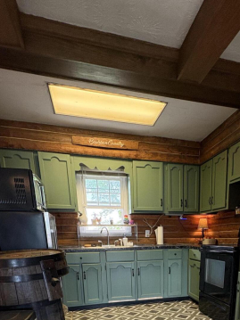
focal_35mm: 26
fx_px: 240
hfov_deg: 52.1
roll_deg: +1.0
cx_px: 159
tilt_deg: -13.2
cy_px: 293
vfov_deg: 57.1
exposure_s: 1/60
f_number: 2.2
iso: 320
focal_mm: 2.22
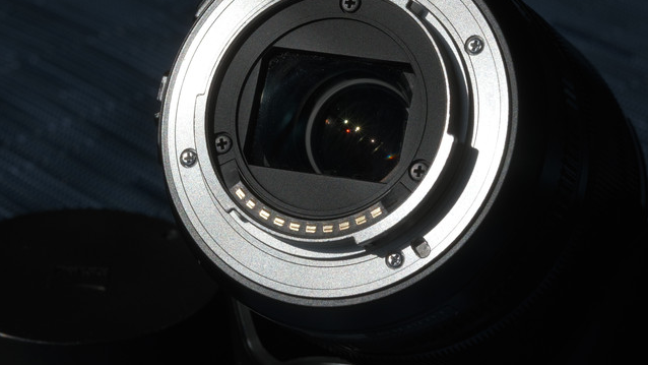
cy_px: 156
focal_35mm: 142
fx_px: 2440
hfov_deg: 15.1
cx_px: 324
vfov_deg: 8.5
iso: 160
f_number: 16
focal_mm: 90
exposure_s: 1/170
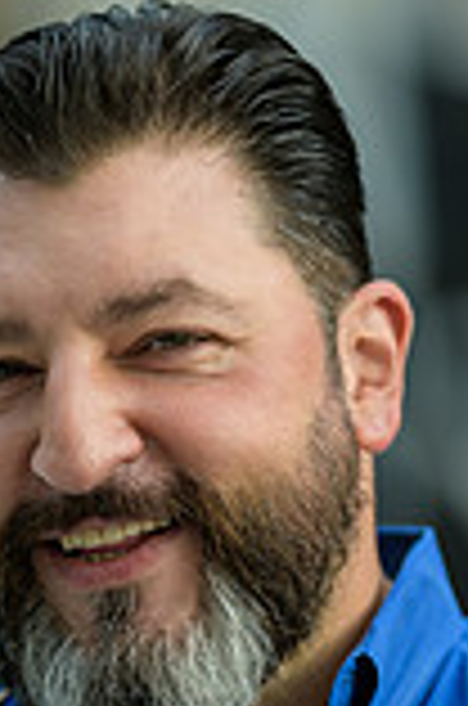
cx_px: 225
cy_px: 648
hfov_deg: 3.5
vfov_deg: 5.3
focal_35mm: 388
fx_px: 7599
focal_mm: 135
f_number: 2
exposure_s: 1/250
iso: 200
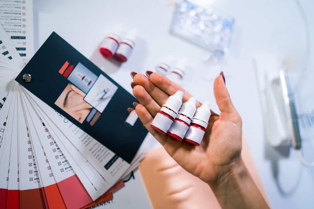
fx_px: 349
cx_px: 139
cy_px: 102
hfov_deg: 48.4
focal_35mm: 40
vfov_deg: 33.4
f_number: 1.6
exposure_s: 1/640
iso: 400
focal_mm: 35
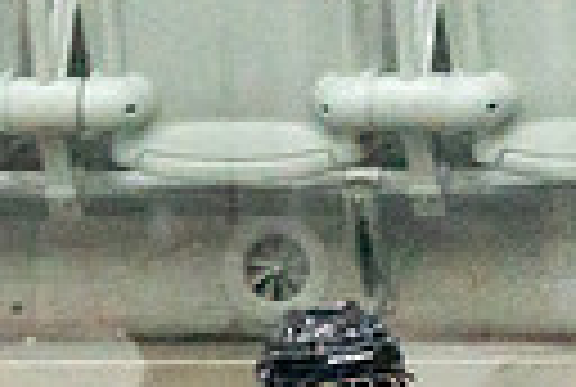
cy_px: 1309
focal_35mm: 1433
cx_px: 45
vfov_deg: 1.0
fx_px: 22981
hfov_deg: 1.4
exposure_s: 1/1250
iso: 3200
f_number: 2.8
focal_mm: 200
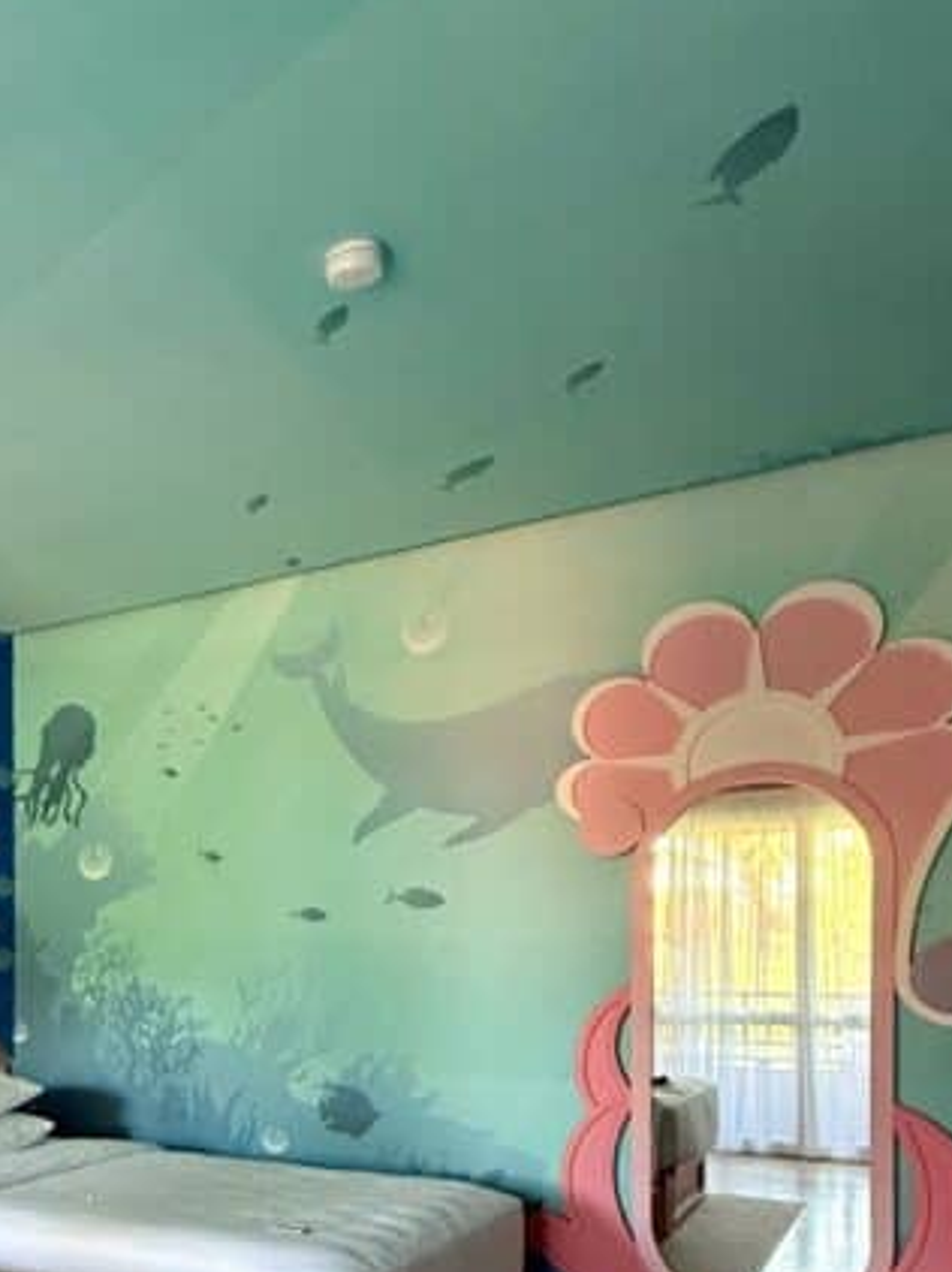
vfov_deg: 51.3
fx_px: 1248
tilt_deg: +0.8
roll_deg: +0.1
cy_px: 977
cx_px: -108
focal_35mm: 34
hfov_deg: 35.4
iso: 400
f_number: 2.2
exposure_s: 1/60
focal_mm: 2.22
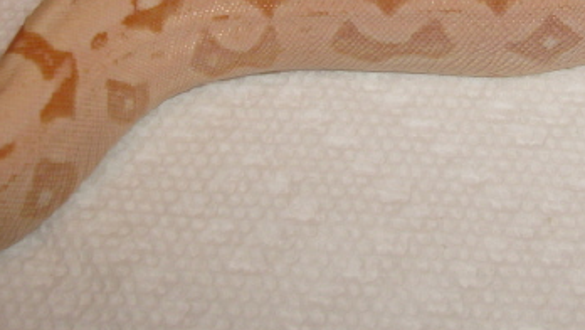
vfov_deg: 17.0
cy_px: 42
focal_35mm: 70
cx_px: 453
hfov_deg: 29.6
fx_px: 1086
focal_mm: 5.8
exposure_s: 1/45
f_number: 2.8
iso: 100
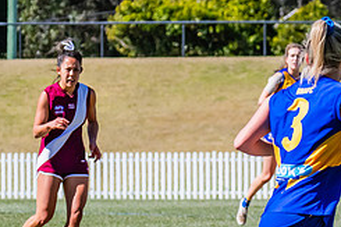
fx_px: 6796
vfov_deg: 1.9
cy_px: 129
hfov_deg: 2.9
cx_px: 413
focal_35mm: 718
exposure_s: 1/1600
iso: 800
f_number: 10
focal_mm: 190
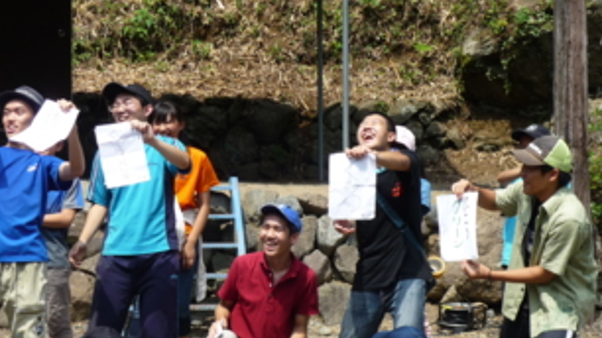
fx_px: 1612
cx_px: 264
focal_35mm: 101
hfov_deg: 21.1
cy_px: 216
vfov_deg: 12.0
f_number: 4
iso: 100
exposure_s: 1/320
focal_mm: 11.7
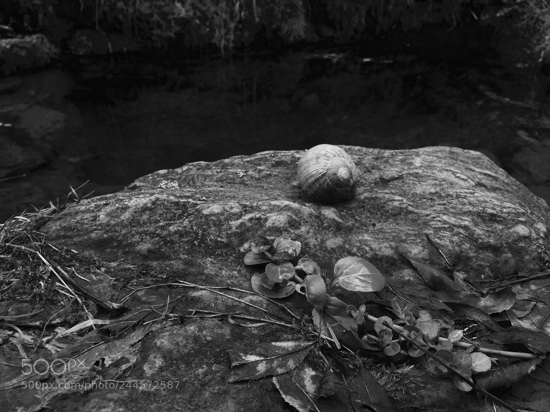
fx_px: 461
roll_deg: -1.7
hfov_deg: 61.7
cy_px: 206
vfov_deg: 48.2
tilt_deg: -28.9
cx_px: 275
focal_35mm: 29
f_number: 2.2
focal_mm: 4.15
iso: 32
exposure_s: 1/201
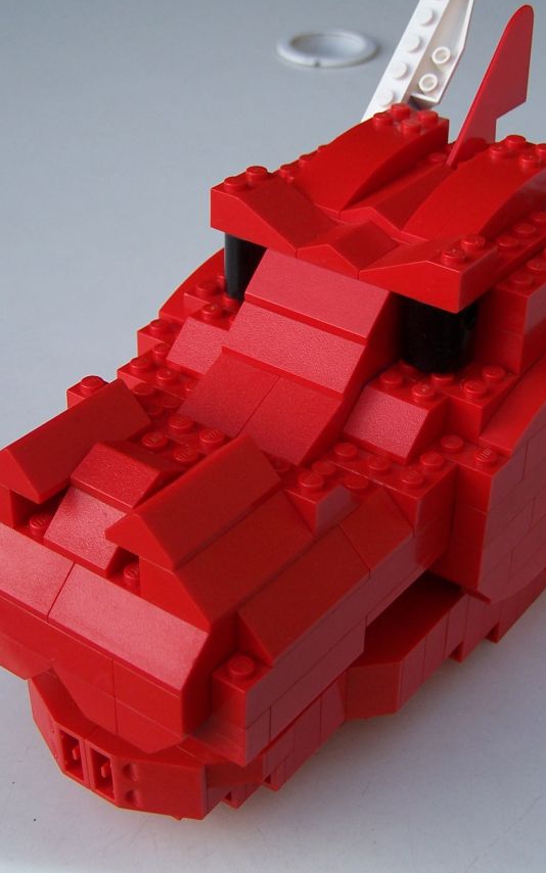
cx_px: 311
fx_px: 1452
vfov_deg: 33.4
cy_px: 389
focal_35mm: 61
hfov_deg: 21.3
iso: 80
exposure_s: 1/180
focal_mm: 8
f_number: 3
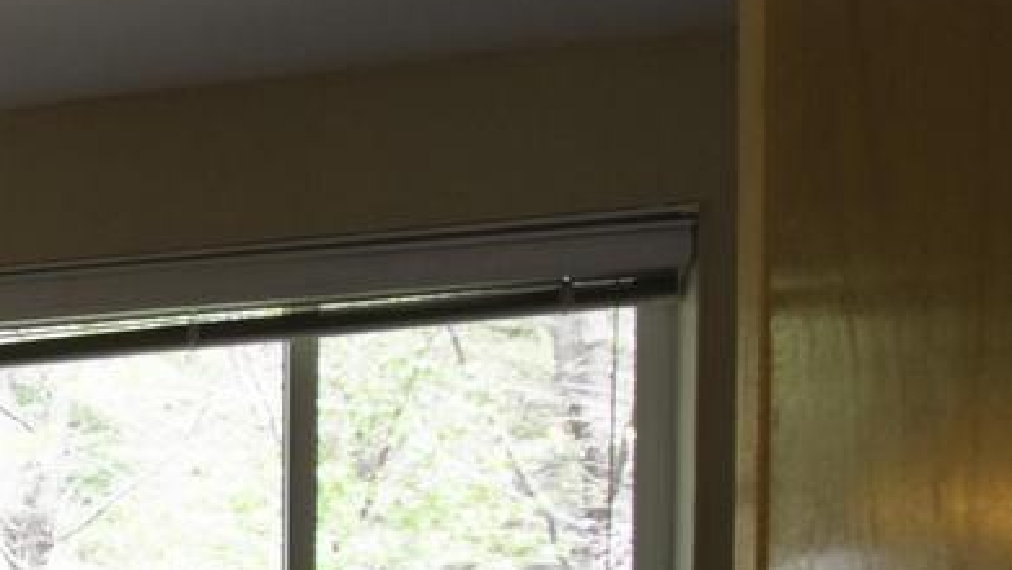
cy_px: 751
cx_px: -896
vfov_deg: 15.5
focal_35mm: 74
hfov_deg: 19.6
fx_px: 1986
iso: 400
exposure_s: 1/400
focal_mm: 12
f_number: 8
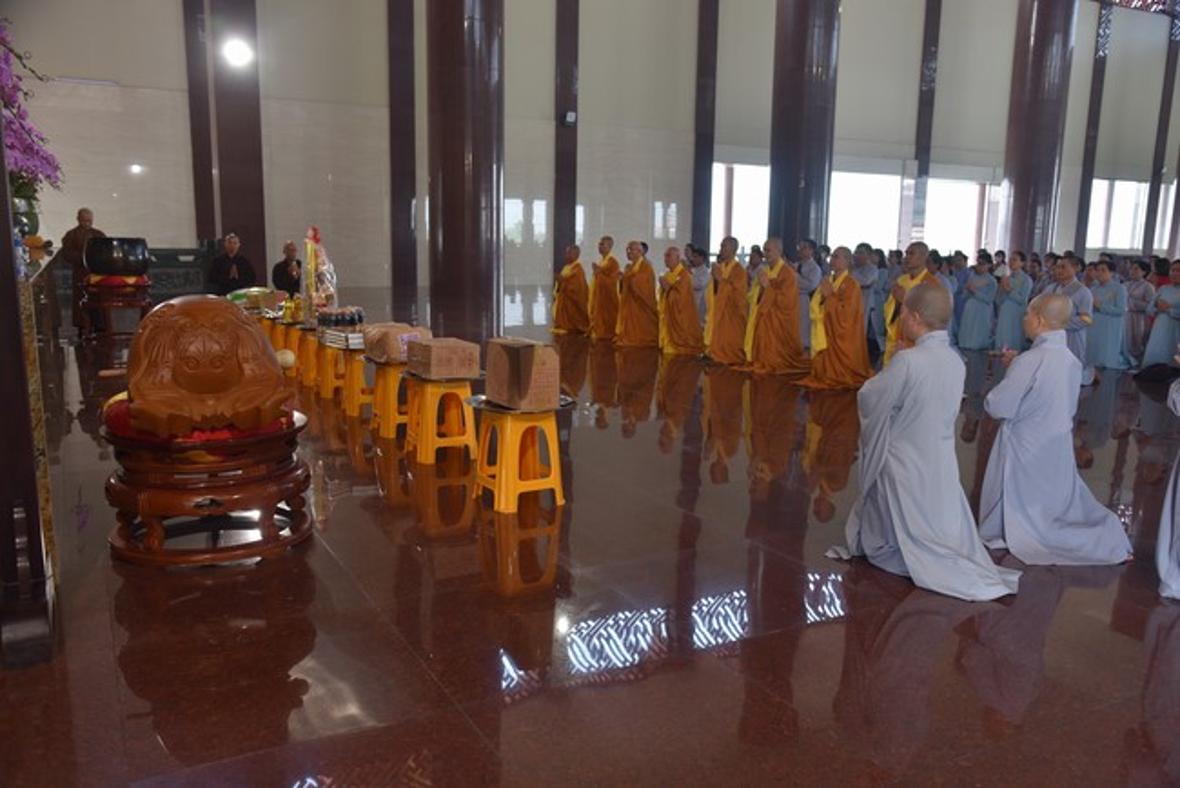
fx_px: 984
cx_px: 590
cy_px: 394
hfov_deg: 61.9
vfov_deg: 43.6
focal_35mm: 30
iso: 400
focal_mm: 30
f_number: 4.5
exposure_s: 1/80
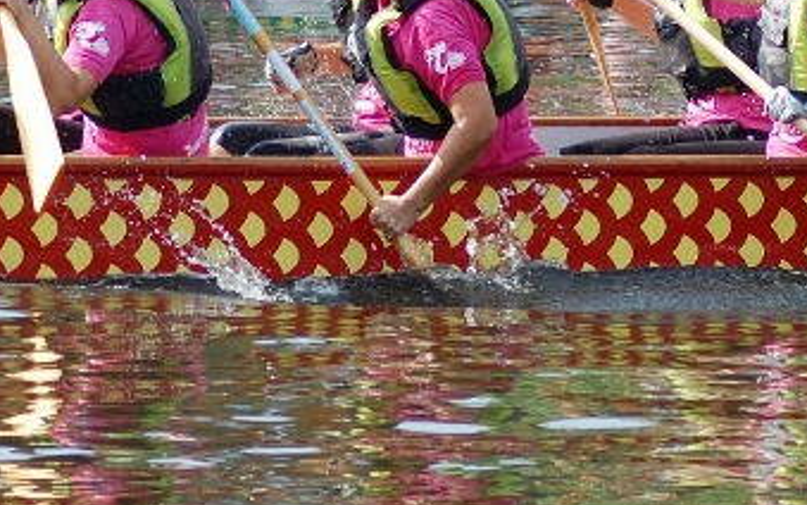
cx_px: 576
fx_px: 11504
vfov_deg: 2.5
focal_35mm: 523
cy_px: 35
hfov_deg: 4.0
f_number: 5.6
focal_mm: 116
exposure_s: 1/500
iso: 320
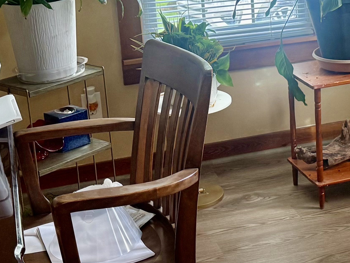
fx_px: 829
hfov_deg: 23.5
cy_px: 23
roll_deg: +3.5
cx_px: 279
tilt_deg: -11.5
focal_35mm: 82
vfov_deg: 17.7
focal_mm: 6.76
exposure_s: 1/78
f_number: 1.78
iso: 200
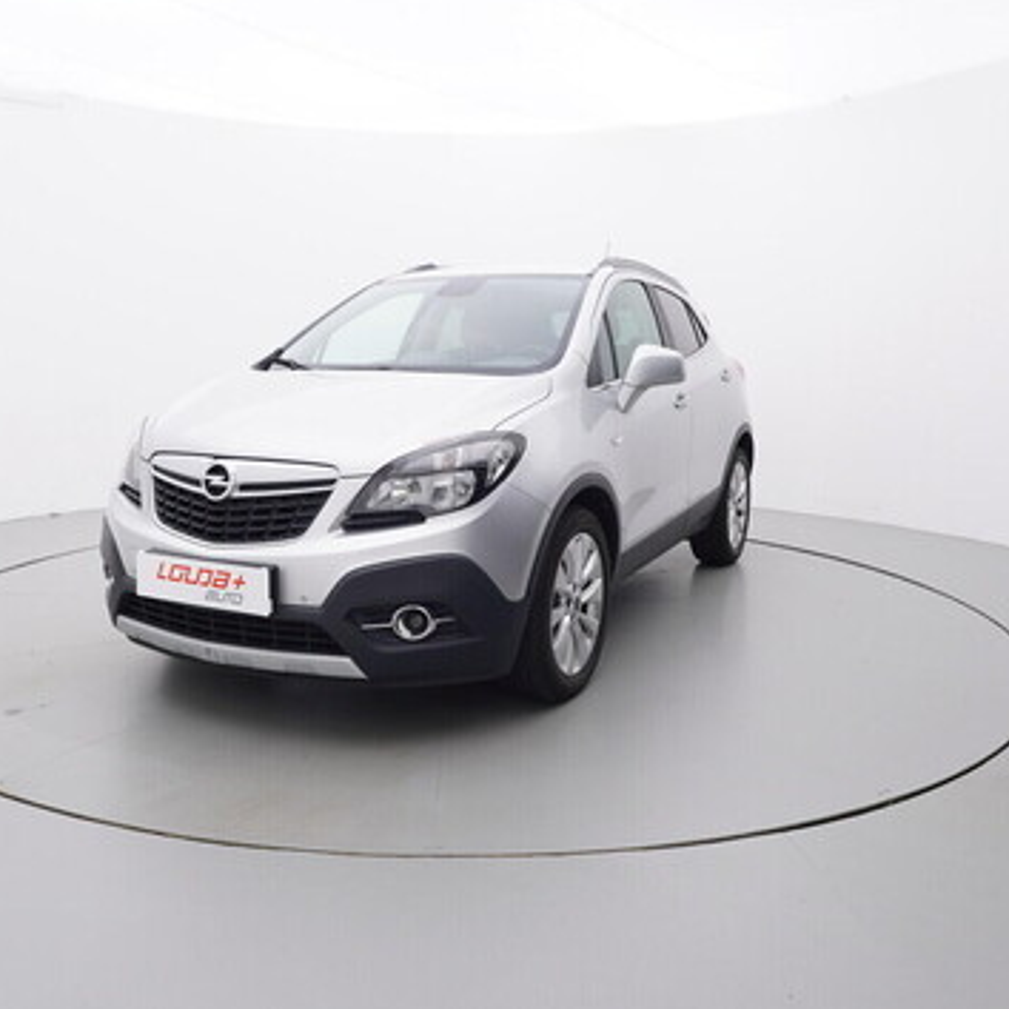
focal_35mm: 30
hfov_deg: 54.5
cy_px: 503
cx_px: 449
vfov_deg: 54.6
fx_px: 978
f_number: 5
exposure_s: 1/80
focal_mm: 15
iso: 200
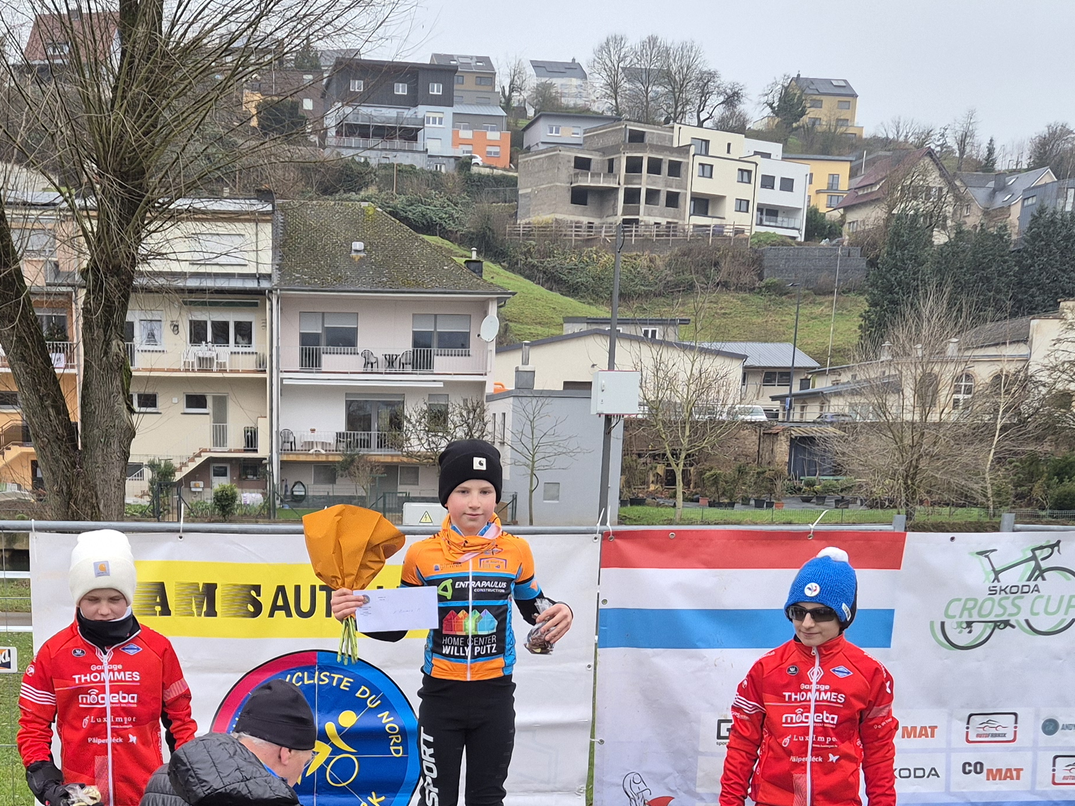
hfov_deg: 37.8
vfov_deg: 27.2
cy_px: 834
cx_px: 359
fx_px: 1553
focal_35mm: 50
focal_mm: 5.4
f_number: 1.8
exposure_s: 1/180
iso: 50
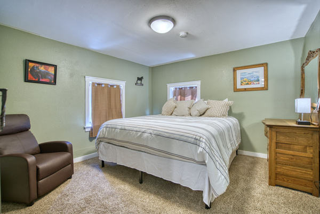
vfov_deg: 73.7
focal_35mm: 16
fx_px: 142
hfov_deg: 96.7
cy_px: 107
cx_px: 160
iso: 500
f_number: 4
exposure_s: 1/15
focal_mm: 16
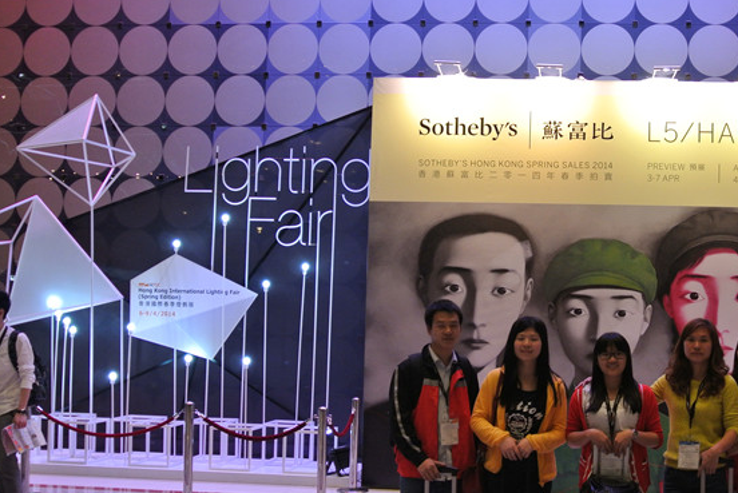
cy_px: 316
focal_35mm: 42
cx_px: 527
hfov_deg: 45.2
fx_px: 862
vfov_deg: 31.8
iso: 400
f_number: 3.5
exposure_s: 1/40
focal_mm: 11
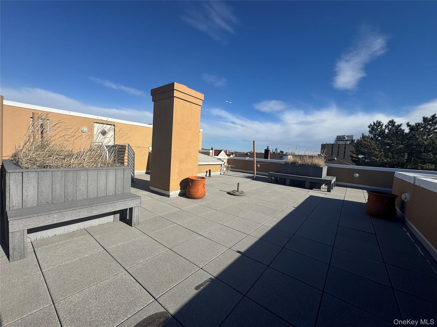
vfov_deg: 85.7
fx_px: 177
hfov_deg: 102.1
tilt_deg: -5.3
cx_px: 218
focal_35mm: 14
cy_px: 164
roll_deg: -3.6
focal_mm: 2.22
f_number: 2.2
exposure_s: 1/3906
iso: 50
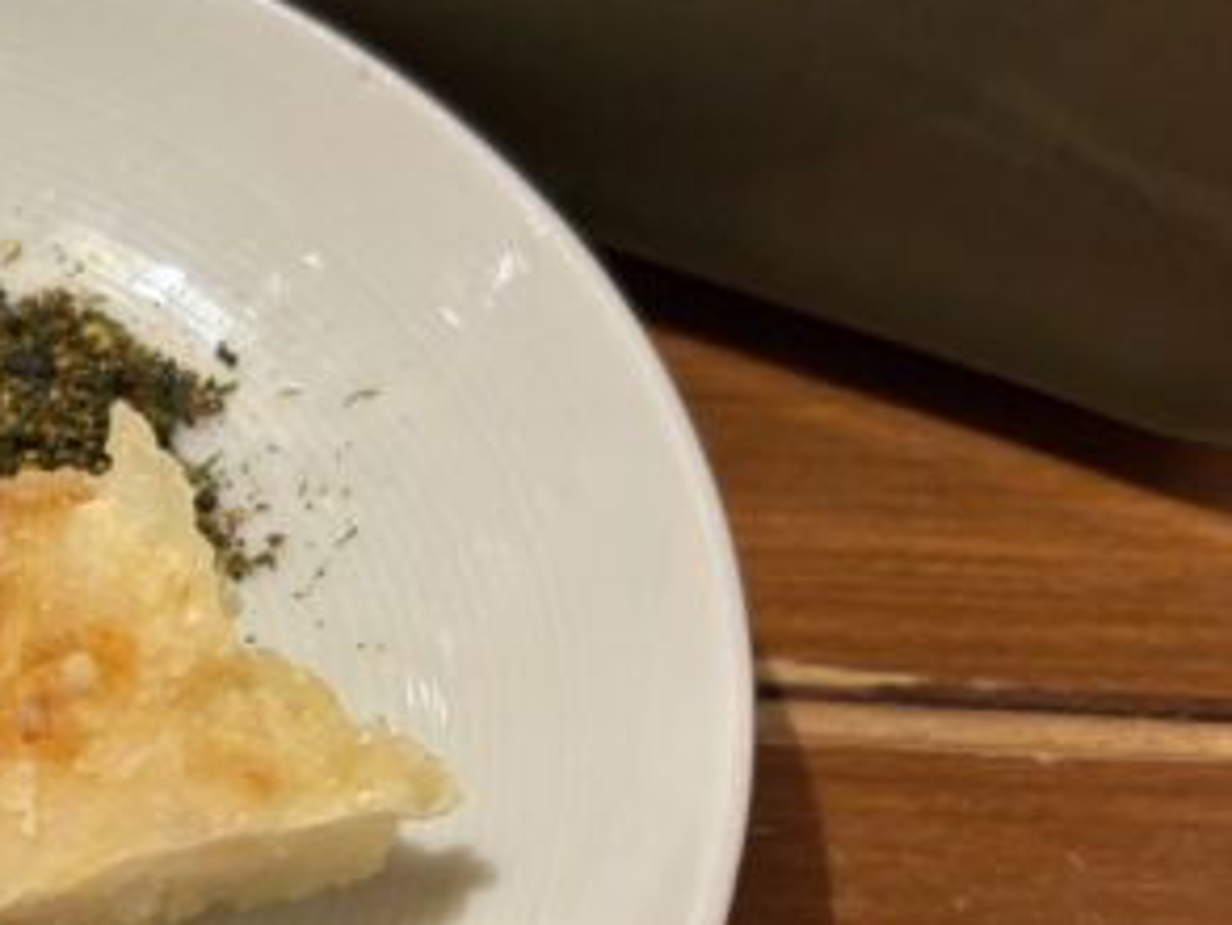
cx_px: -248
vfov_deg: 20.6
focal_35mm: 71
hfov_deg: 24.7
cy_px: 694
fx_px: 2528
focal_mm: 5.96
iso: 250
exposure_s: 1/50
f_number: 1.6
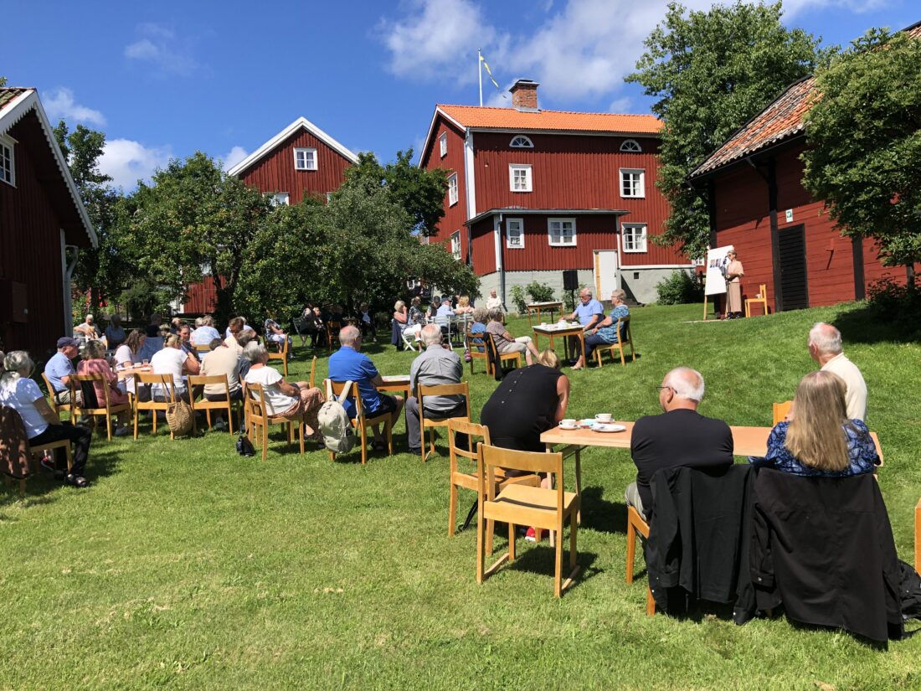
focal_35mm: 28
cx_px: 460
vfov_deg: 49.7
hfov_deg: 63.4
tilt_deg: +0.1
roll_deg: +3.1
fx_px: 745
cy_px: 346
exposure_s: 1/1453
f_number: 1.8
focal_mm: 3.99
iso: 20
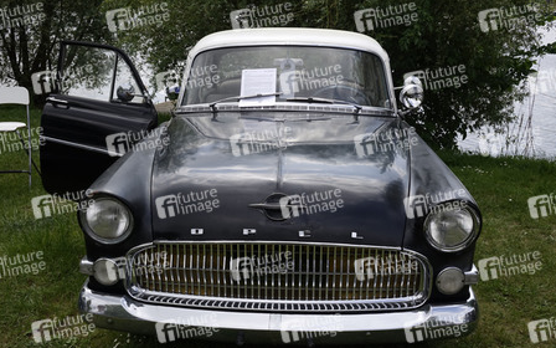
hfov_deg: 50.4
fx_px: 591
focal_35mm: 39
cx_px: 279
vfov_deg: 32.8
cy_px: 173
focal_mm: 13.94
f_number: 6.3
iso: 100
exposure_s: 1/250
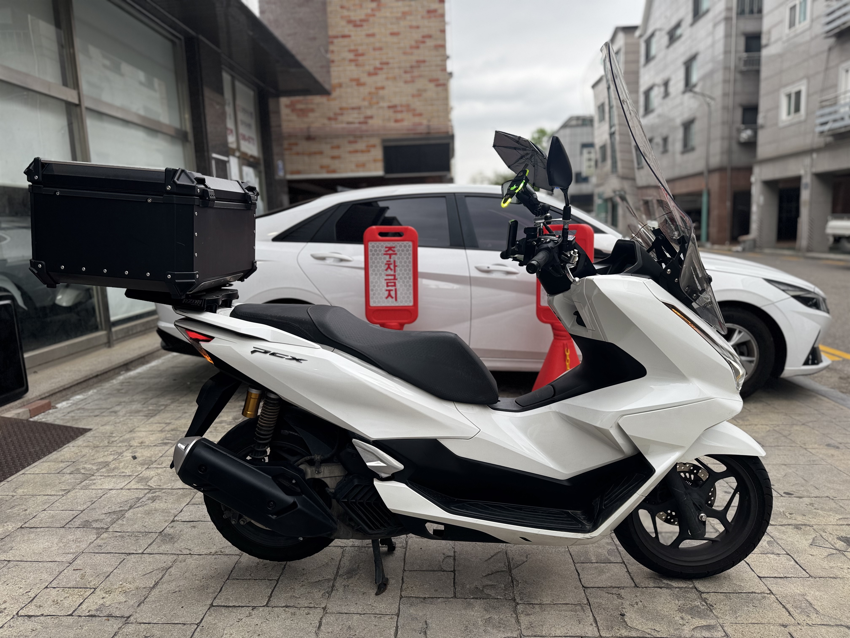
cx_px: 425
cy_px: 319
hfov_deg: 71.6
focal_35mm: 24
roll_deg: +1.9
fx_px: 589
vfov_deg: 56.8
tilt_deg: -8.4
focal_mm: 6.76
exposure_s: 1/230
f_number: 1.78
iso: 64
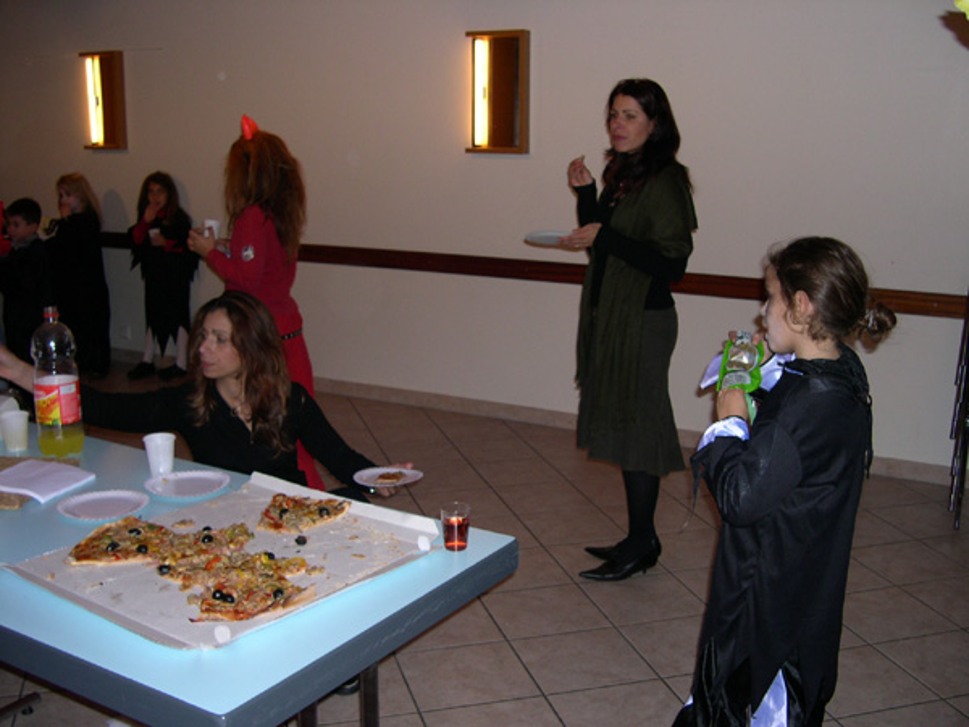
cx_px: 484
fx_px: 1064
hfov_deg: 49.0
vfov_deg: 37.7
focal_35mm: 38
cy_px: 364
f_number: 2.8
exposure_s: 1/60
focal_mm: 8
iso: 131
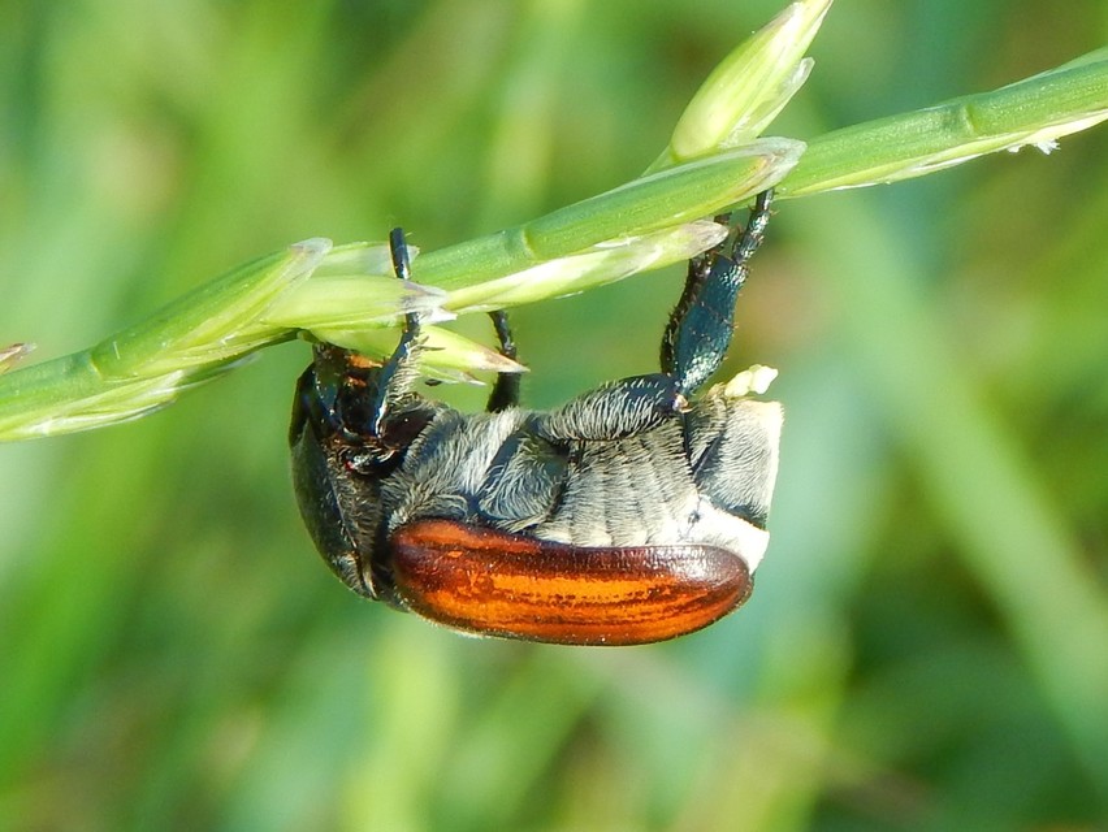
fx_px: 4195
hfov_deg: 15.0
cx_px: 554
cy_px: 416
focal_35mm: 131
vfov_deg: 11.3
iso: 125
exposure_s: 1/250
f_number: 4.8
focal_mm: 23.4
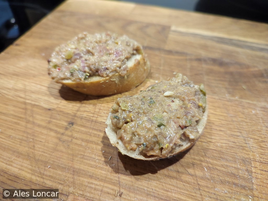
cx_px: 134
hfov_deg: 69.4
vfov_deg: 54.9
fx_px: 194
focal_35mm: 25
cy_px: 100
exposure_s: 1/33
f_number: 1.9
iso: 736
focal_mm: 6.04
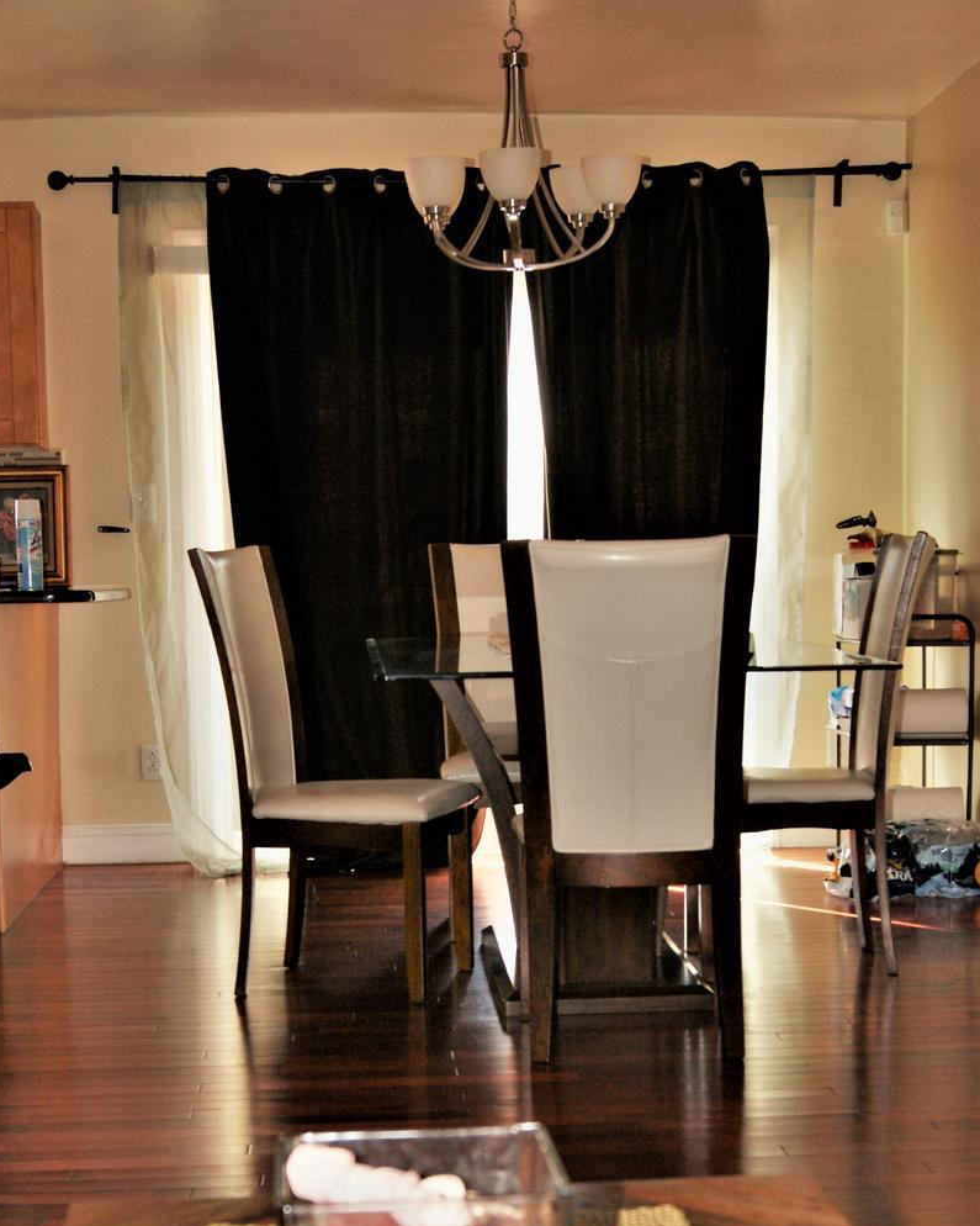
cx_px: 509
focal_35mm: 61
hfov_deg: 25.0
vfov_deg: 30.6
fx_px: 2212
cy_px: 878
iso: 400
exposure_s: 1/60
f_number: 5.6
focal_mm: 28
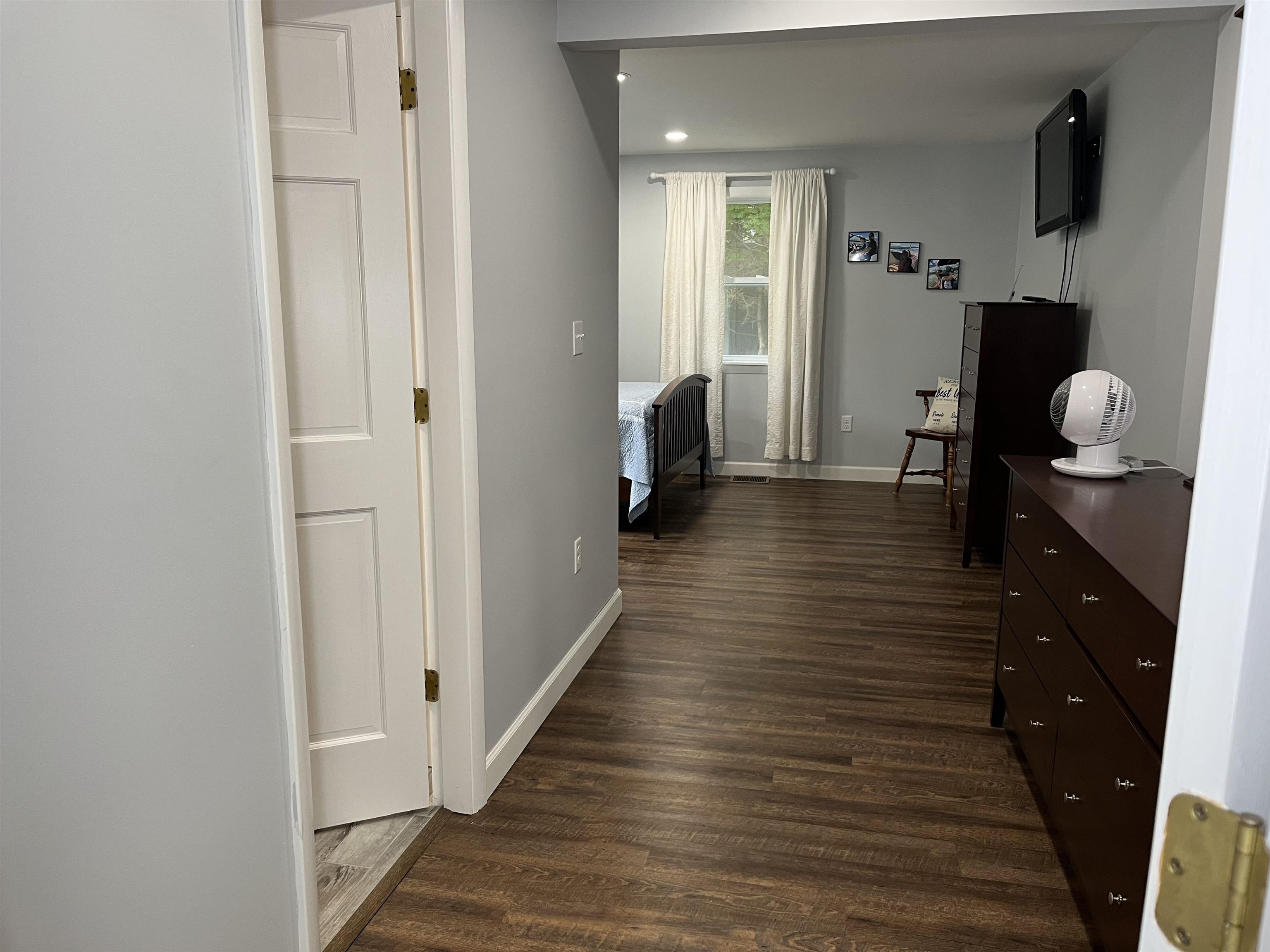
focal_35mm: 26
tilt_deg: -11.6
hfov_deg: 67.3
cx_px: 635
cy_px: 476
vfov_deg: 53.1
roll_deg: -0.9
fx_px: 954
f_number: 1.6
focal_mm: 5.1
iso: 100
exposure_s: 1/66
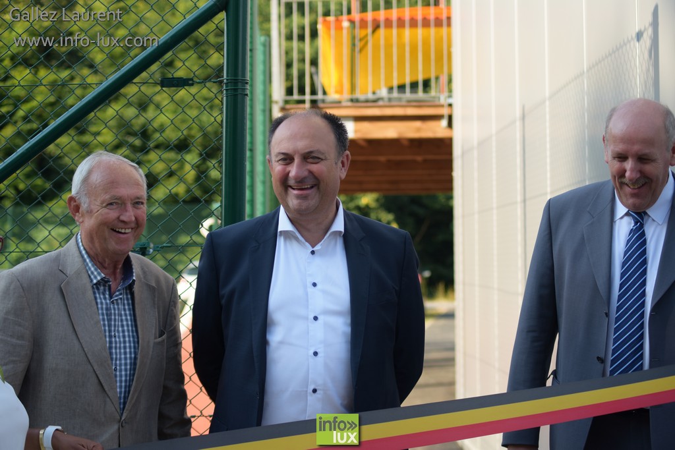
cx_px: 338
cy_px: 225
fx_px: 1406
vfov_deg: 18.2
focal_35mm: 75
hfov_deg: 27.0
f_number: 2.8
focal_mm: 50
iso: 100
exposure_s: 1/400
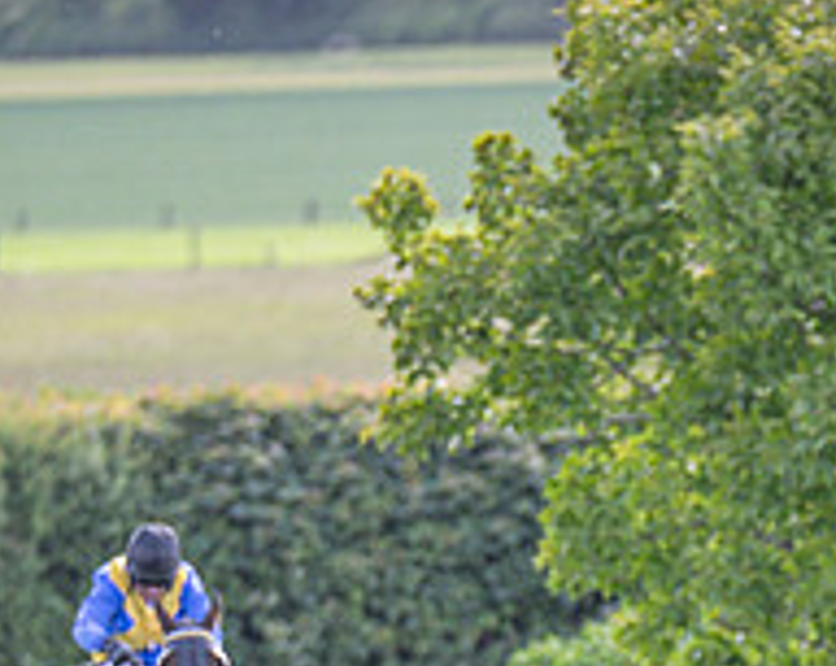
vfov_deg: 1.8
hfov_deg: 2.3
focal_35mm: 839
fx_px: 20727
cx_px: 790
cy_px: 1087
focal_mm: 200
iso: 640
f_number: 2.8
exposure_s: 1/1600
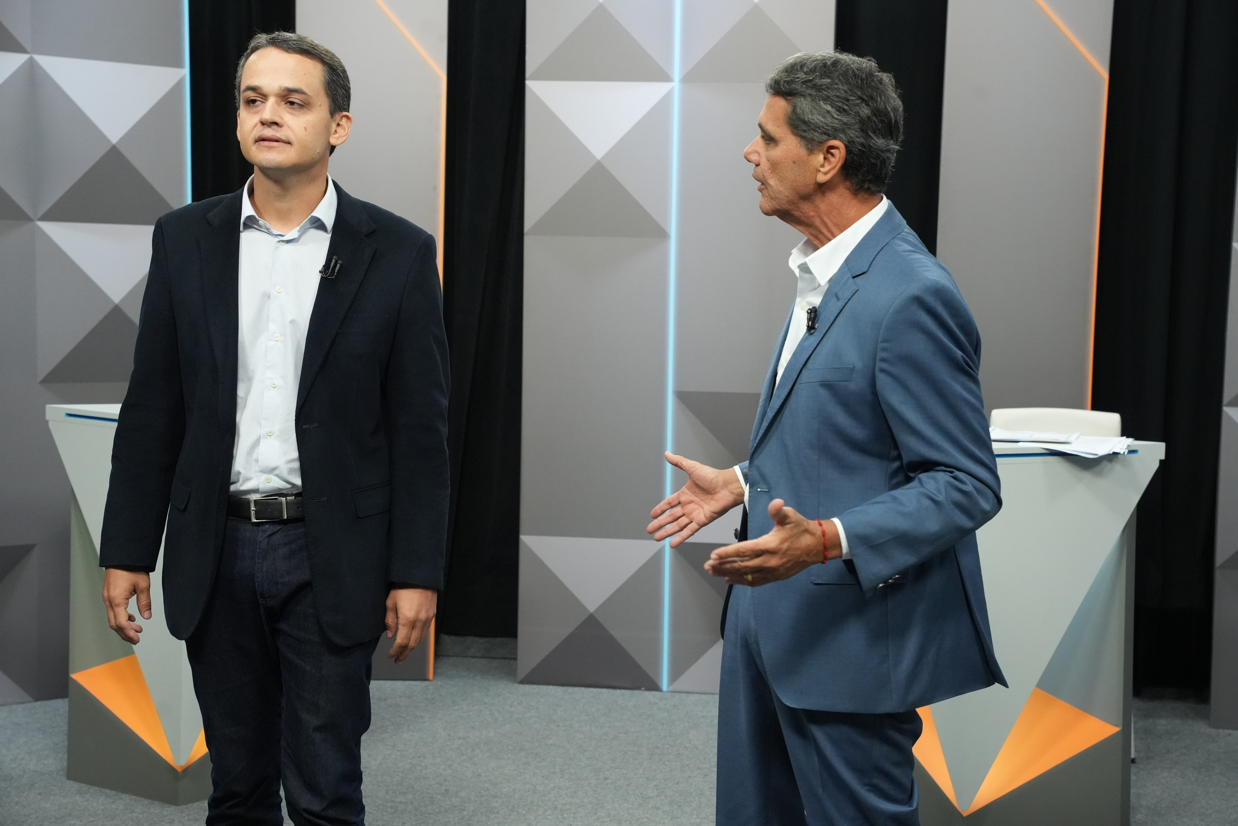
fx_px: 2156
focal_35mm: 63
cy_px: 413
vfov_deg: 21.7
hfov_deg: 32.0
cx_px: 619
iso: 5000
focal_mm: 62.7
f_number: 6.3
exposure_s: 1/200
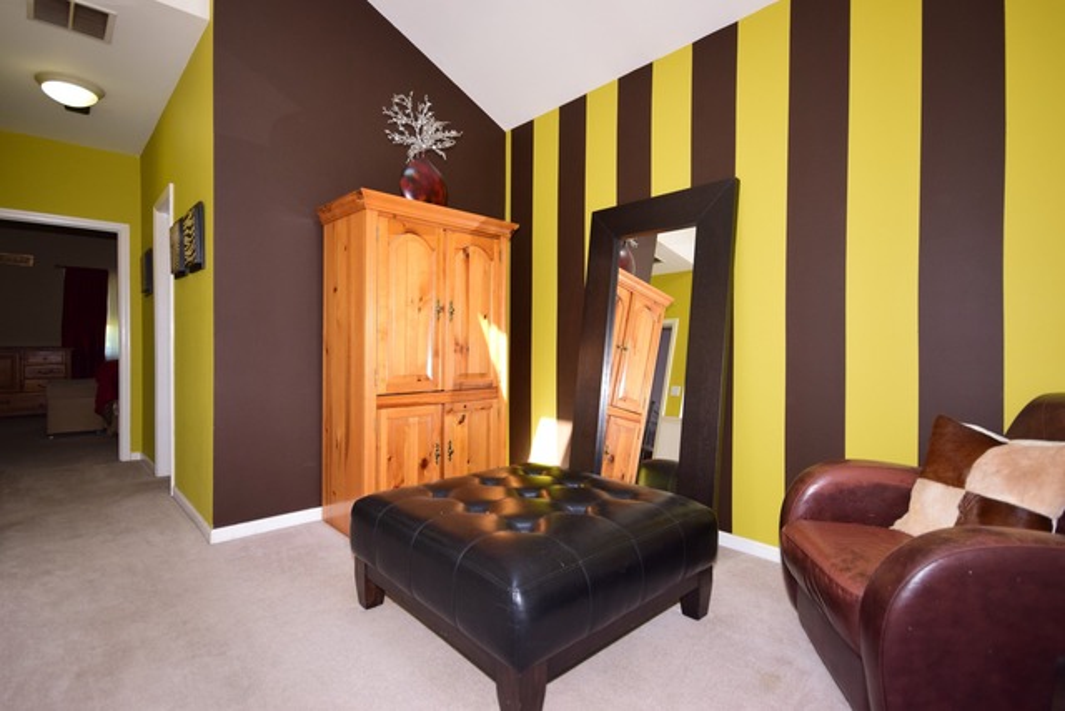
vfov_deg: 69.7
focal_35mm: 17
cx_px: 532
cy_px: 356
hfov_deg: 92.4
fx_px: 510
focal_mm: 11.5
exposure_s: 1/60
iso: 640
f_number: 6.3
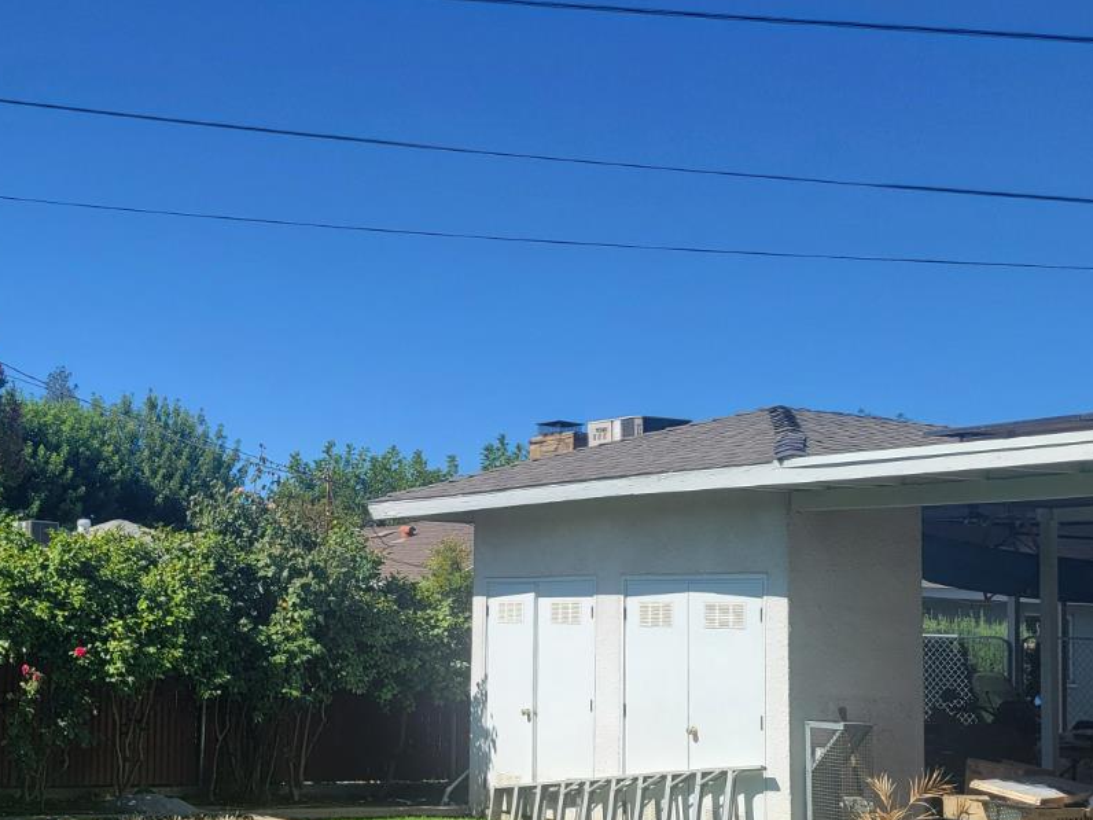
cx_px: 132
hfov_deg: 36.7
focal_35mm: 49
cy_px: 508
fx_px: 1547
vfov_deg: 29.6
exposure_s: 1/2157
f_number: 1.8
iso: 40
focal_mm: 5.4
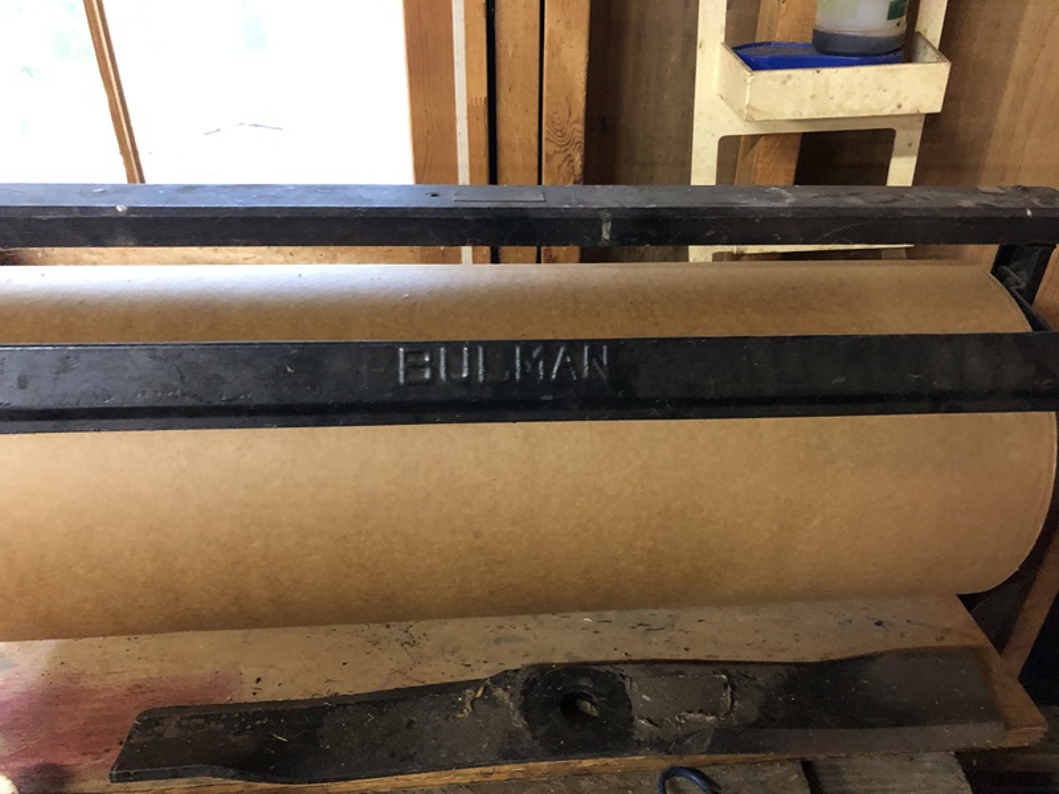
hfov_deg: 63.4
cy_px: 397
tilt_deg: -32.4
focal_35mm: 28
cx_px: 530
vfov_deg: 49.7
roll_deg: -0.9
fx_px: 857
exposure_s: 1/5
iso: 100
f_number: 1.8
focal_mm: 4
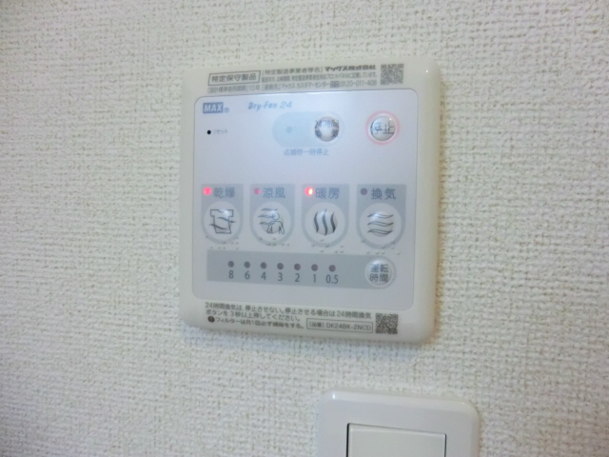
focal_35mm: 24
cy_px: 228
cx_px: 304
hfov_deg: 71.6
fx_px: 422
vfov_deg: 56.8
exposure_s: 1/160
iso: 800
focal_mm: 4.3
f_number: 3.2
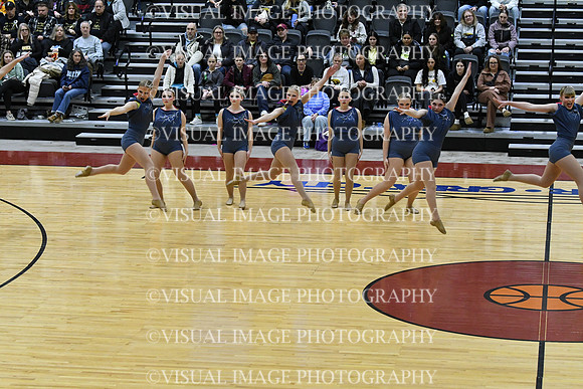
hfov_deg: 19.5
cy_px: 194
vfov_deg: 13.0
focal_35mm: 105
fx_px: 1701
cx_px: 292
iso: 4000
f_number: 4
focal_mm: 70
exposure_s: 1/400
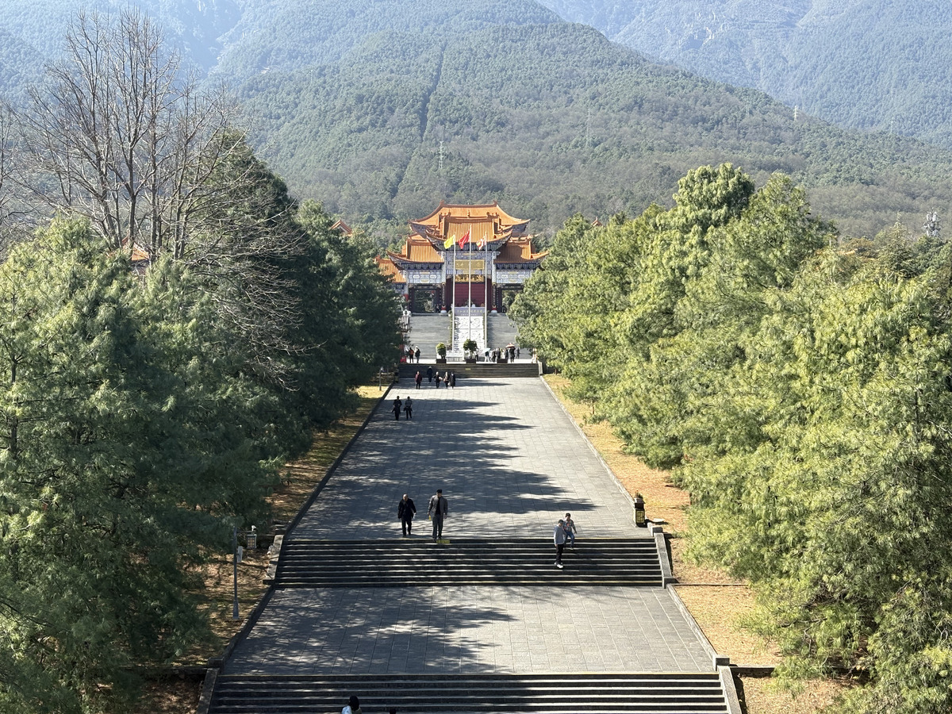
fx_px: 1430
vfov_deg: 28.0
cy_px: 357
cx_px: 476
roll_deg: +0.4
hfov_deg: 36.8
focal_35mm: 52
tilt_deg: +0.8
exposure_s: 1/973
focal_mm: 5.96
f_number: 1.6
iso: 32
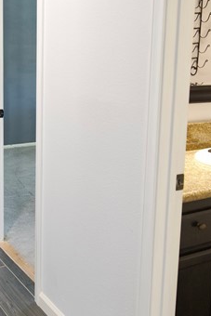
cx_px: 68
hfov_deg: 26.3
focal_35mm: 51
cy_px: 121
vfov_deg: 38.6
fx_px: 448
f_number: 4
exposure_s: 1/30
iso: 800
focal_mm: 16
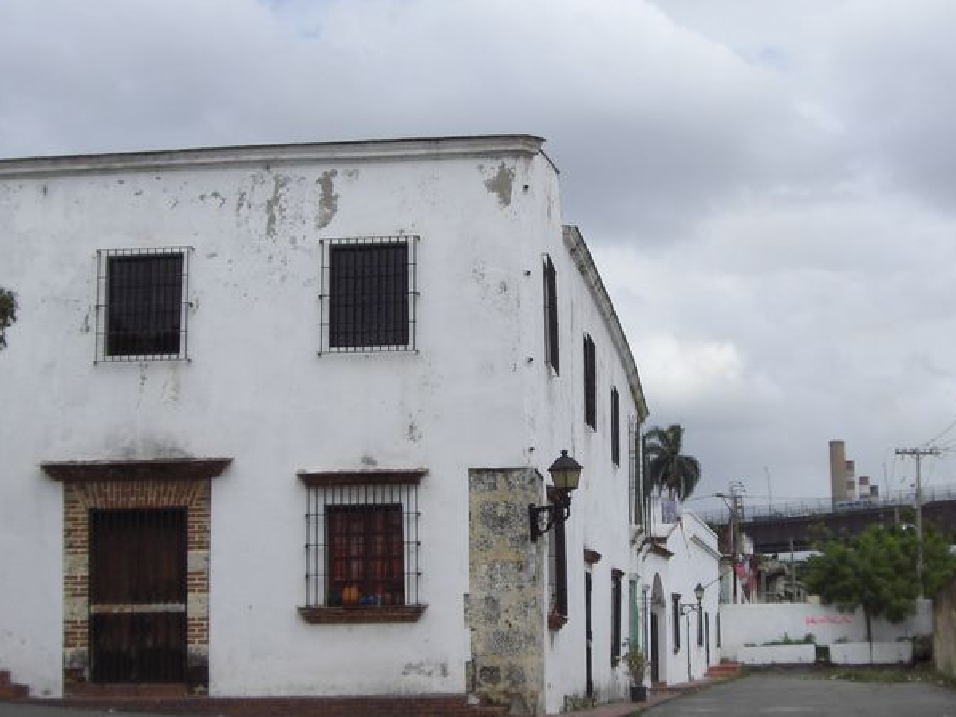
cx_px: 546
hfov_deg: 29.8
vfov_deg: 22.6
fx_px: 1795
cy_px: 348
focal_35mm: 65
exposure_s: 1/250
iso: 64
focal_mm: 6.2
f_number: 8
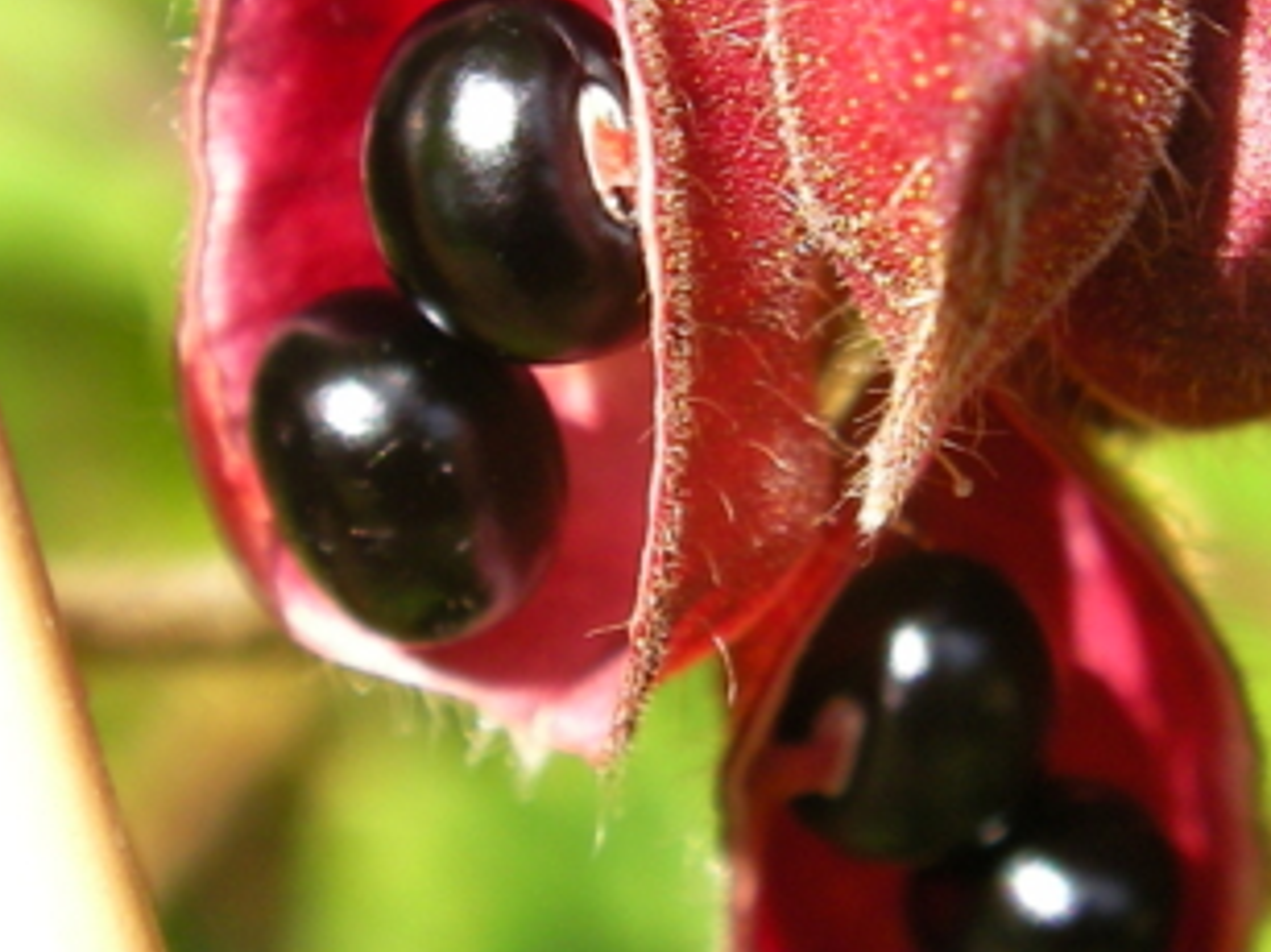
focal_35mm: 107
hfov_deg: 18.4
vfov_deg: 13.8
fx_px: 3927
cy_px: 381
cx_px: 712
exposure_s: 1/156
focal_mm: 6.3
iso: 50
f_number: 3.5
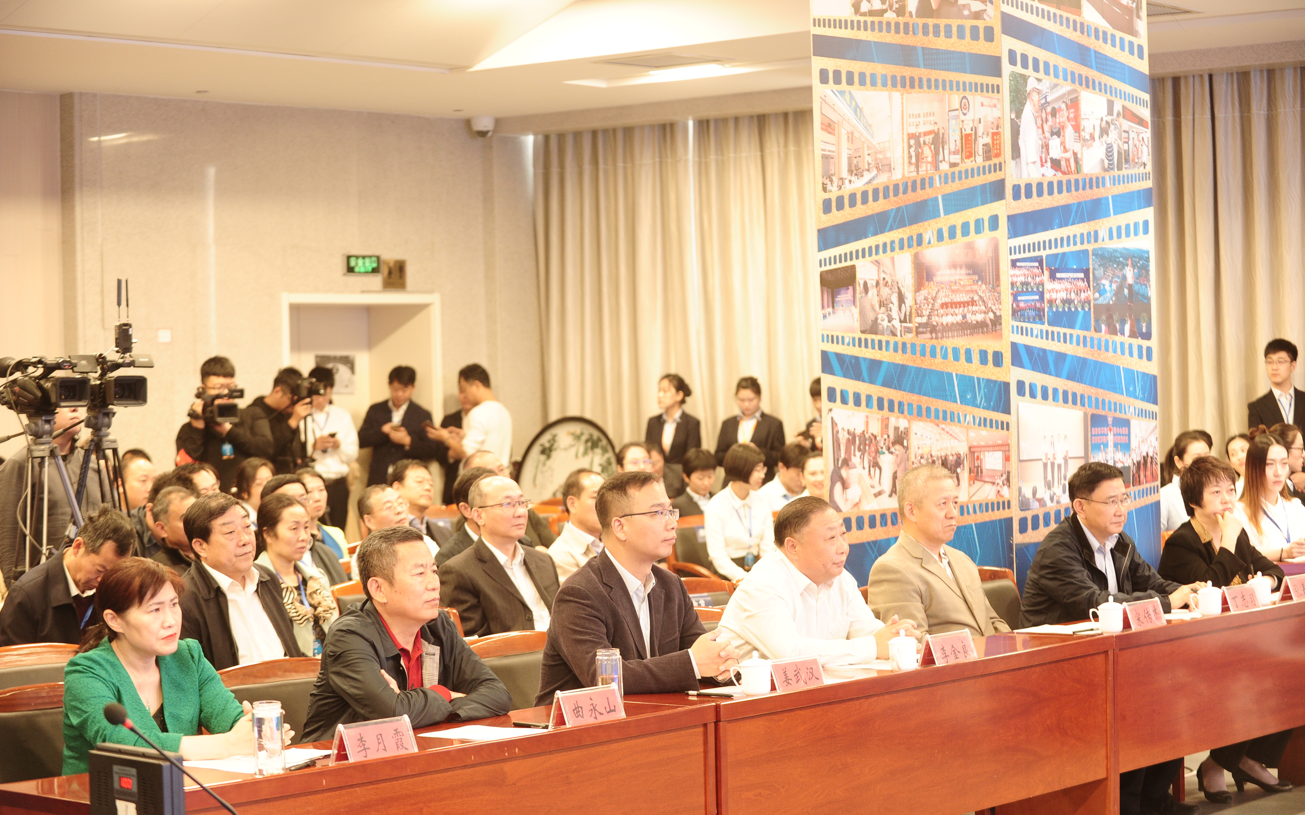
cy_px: 392
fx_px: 2845
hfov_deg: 25.8
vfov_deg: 16.3
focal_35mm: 80
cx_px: 651
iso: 2000
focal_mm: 78
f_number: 4
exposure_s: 1/60
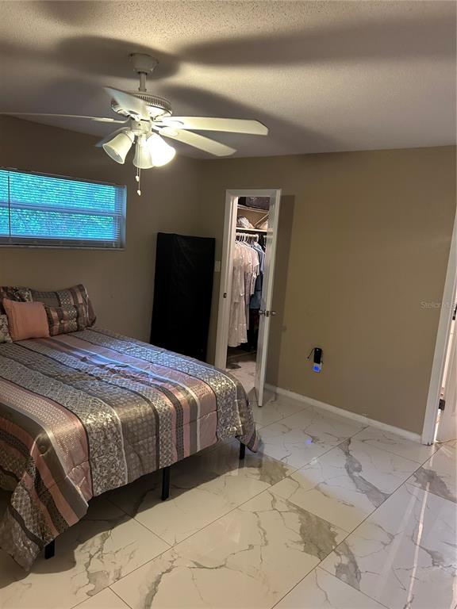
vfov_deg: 67.3
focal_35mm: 26
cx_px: 228
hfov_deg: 53.1
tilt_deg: -8.8
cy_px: 304
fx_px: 458
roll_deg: -4.5
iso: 320
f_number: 1.5
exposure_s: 1/60
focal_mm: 5.7
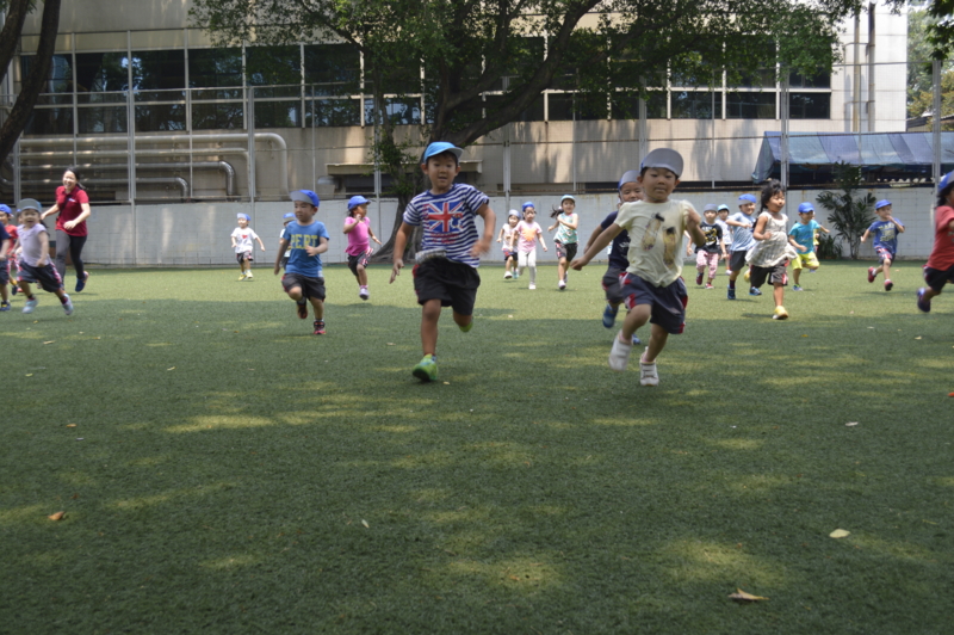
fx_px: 1033
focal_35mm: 39
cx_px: 477
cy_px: 318
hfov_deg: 49.6
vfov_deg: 34.2
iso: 110
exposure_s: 1/125
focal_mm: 26
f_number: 5.6
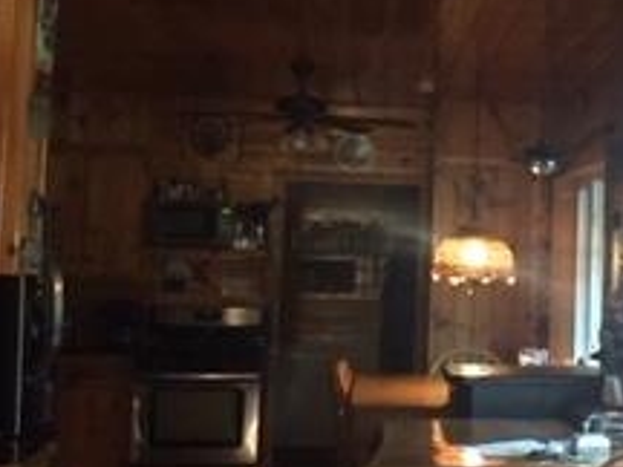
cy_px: 138
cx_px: 637
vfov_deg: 17.1
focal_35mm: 86
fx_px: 1548
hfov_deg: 21.8
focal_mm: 4.15
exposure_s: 1/15
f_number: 2.2
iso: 250
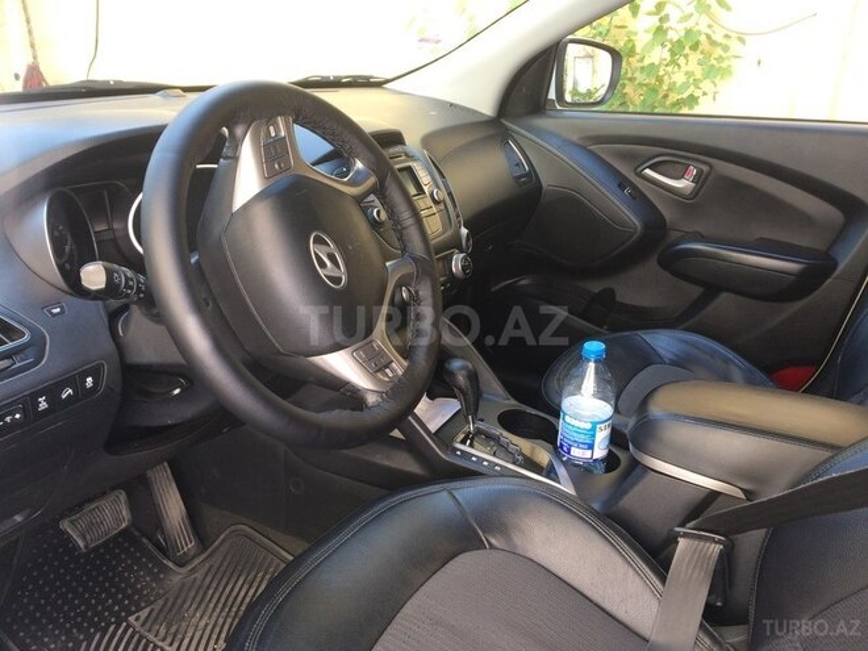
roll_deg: -4.9
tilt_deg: -21.4
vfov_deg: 48.2
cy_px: 326
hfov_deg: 61.7
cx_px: 434
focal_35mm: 29
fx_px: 727
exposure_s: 1/100
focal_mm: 4.15
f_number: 2.2
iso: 64
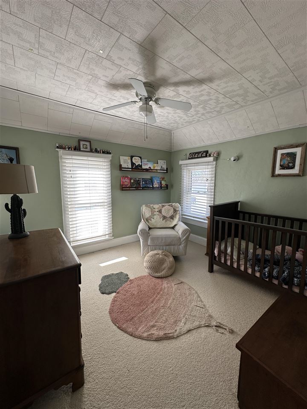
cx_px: 154
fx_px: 166
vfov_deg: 102.1
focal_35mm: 14
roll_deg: -0.3
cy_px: 204
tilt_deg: -5.6
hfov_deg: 85.7
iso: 40
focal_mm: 2.22
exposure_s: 1/99
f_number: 2.2
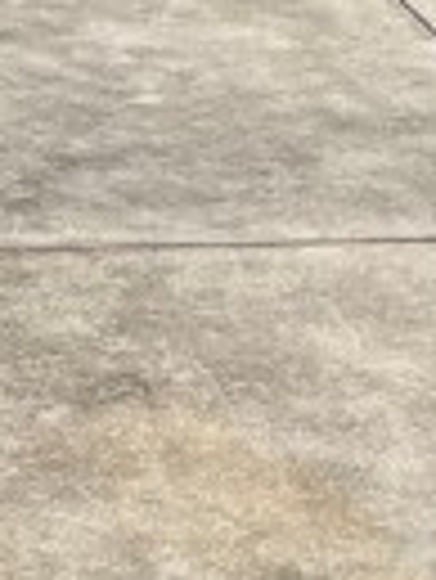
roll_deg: -4.8
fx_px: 2599
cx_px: 449
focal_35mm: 155
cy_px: -189
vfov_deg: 12.3
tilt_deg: -8.6
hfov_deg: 9.5
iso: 50
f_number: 1.6
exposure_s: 1/3623
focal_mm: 5.1
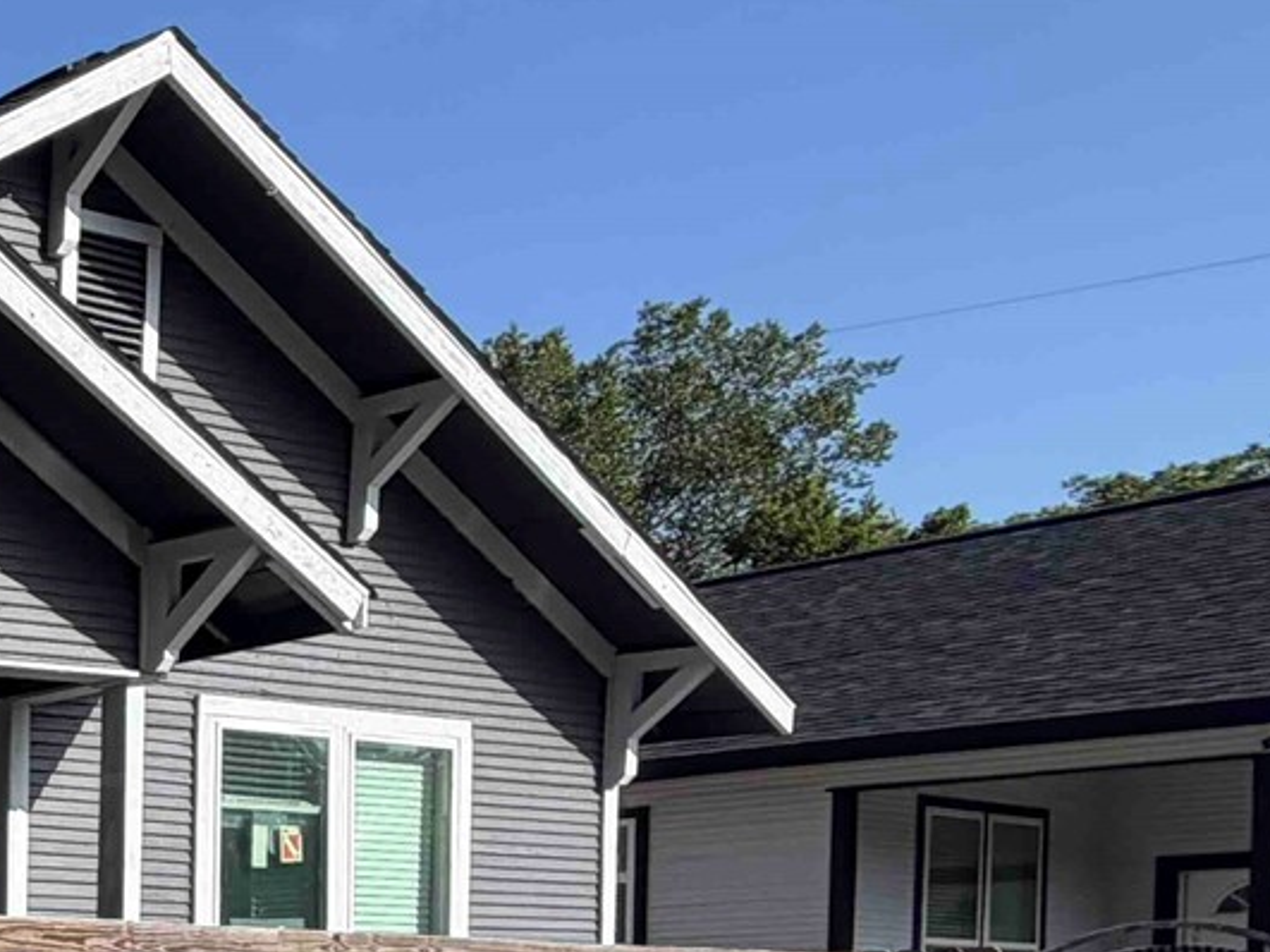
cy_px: 1098
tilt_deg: +0.0
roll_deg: +0.0
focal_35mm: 54
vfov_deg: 24.8
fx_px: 1981
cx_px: -954
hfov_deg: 22.6
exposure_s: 1/770
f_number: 2.2
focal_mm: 2.22
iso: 25
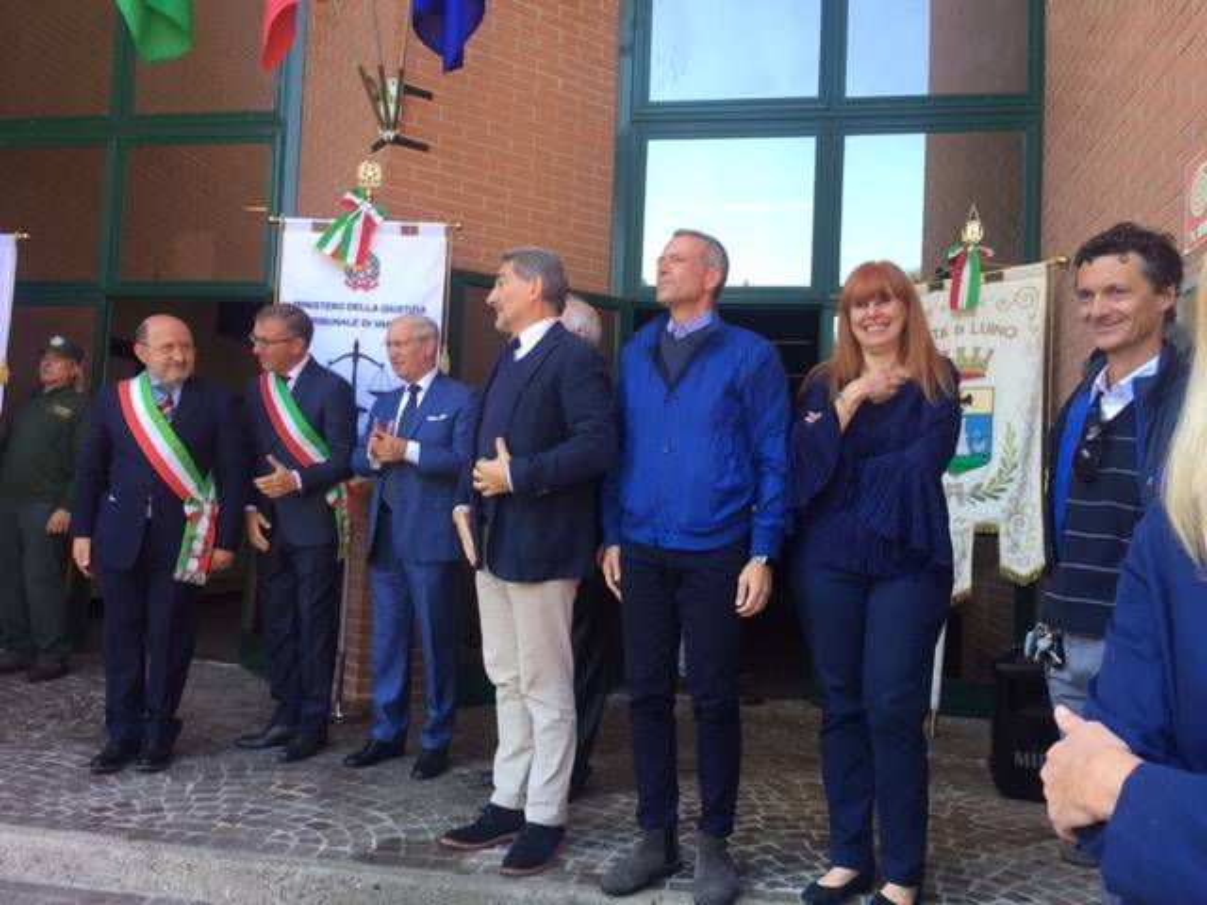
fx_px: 1011
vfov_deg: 48.2
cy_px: 452
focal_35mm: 29
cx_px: 604
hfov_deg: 61.7
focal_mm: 4.15
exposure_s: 1/101
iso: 32
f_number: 2.2
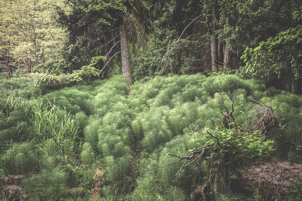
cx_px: 151
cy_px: 100
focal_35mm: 35
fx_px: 294
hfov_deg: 54.4
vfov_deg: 37.9
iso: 125
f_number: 9
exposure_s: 1/13
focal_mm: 35
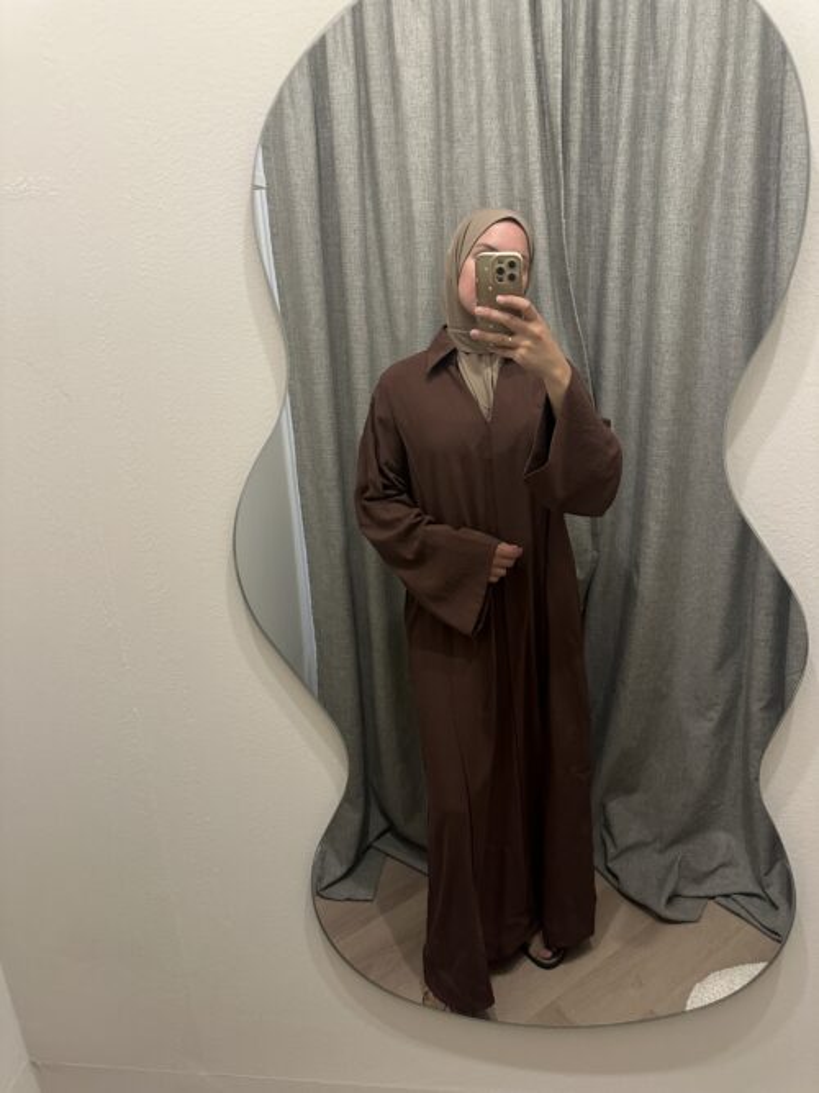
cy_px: 546
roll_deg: +3.4
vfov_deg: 71.6
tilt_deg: -17.8
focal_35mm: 24
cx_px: 410
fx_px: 757
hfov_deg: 56.8
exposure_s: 1/60
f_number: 1.78
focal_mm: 6.86
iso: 400
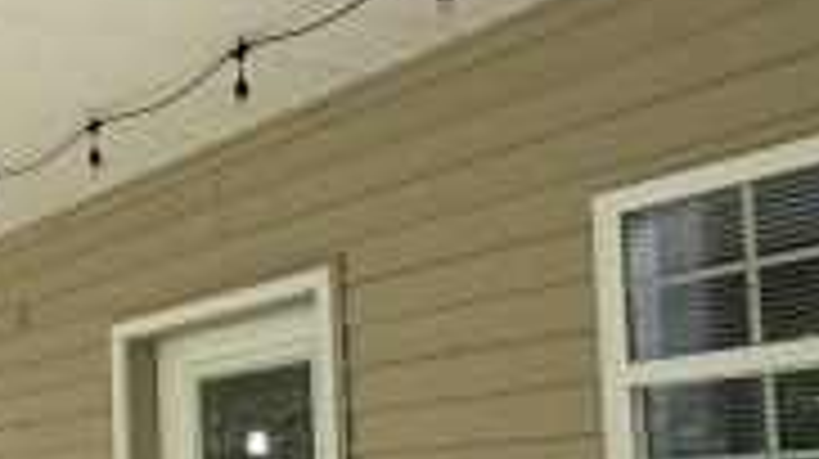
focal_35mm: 56
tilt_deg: +4.2
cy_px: 477
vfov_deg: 20.6
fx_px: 1215
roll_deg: +1.3
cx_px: -259
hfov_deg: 29.6
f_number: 2.2
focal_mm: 2.22
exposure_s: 1/160
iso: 40
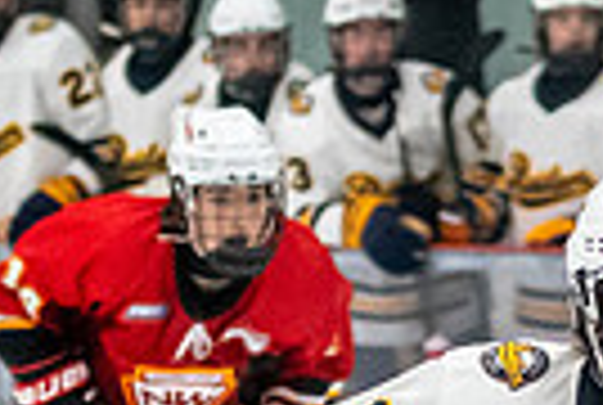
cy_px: 724
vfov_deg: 1.9
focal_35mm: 737
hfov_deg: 2.8
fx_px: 12372
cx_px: 1050
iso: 3200
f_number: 2.8
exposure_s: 1/800
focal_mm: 78
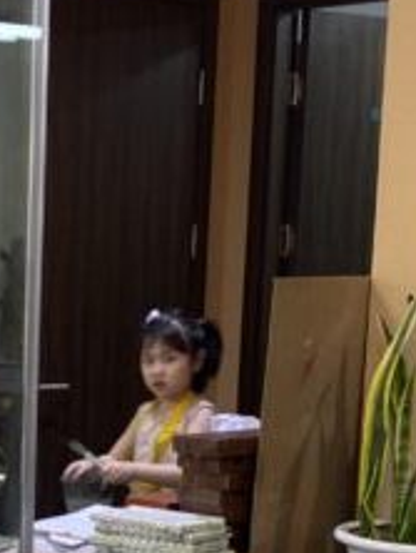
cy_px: 653
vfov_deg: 16.2
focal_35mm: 117
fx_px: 1871
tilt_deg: -10.1
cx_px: -182
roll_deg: -0.7
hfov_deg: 12.2
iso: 100
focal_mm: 4.25
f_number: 1.8
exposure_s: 1/100
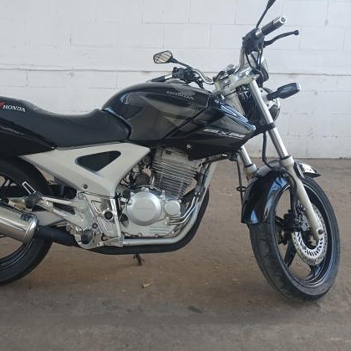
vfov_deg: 47.1
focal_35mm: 35
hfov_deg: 46.1
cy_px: 151
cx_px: 104
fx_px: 402
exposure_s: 1/60
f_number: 1.8
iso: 40
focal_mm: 3.98
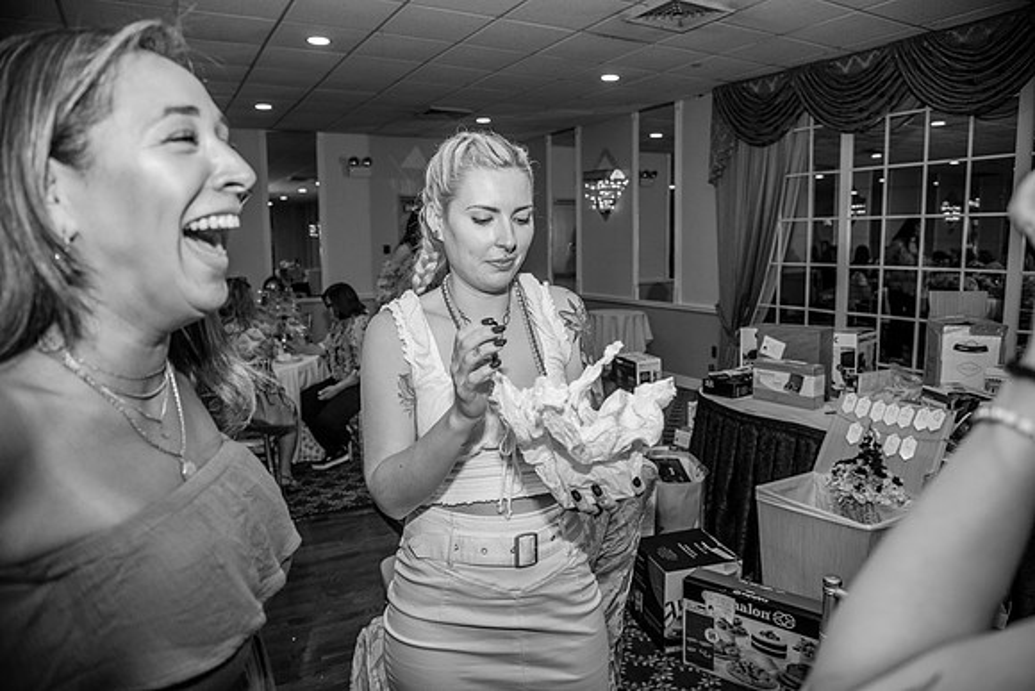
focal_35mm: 24
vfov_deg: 53.2
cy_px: 346
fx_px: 690
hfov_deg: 73.7
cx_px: 518
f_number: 4
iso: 640
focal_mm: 24
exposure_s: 1/200
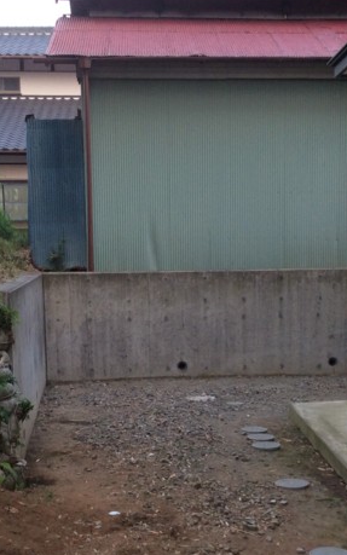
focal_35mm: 59
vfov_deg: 34.3
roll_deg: +1.7
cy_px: 357
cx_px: 203
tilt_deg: -6.8
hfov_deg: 22.0
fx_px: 892
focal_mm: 3.3
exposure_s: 1/24
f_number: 2.4
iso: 50
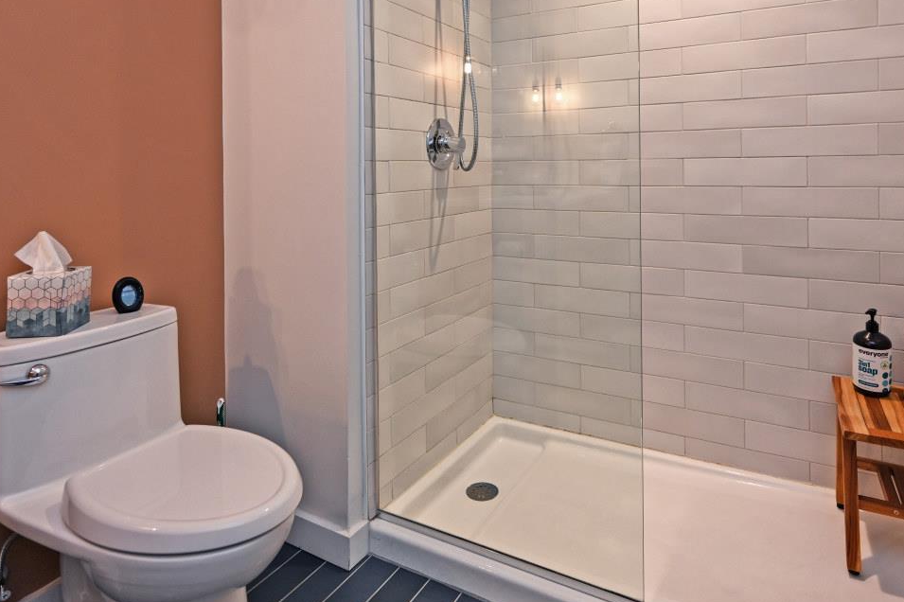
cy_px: 164
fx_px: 552
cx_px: 485
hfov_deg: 78.5
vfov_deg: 55.0
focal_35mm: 22
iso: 400
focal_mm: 14
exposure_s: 1/60
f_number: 4
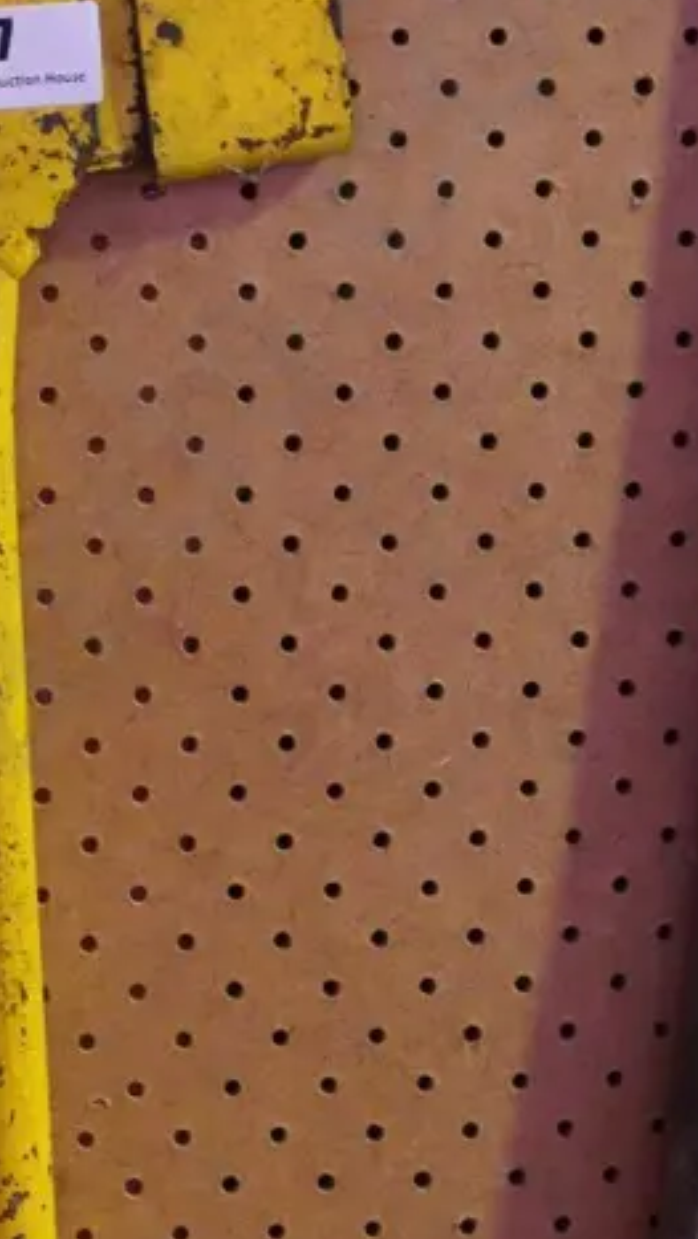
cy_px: 791
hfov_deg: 5.8
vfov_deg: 10.3
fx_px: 6903
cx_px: -69
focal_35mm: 210
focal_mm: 44
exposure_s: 1/125
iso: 6400
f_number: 5.6
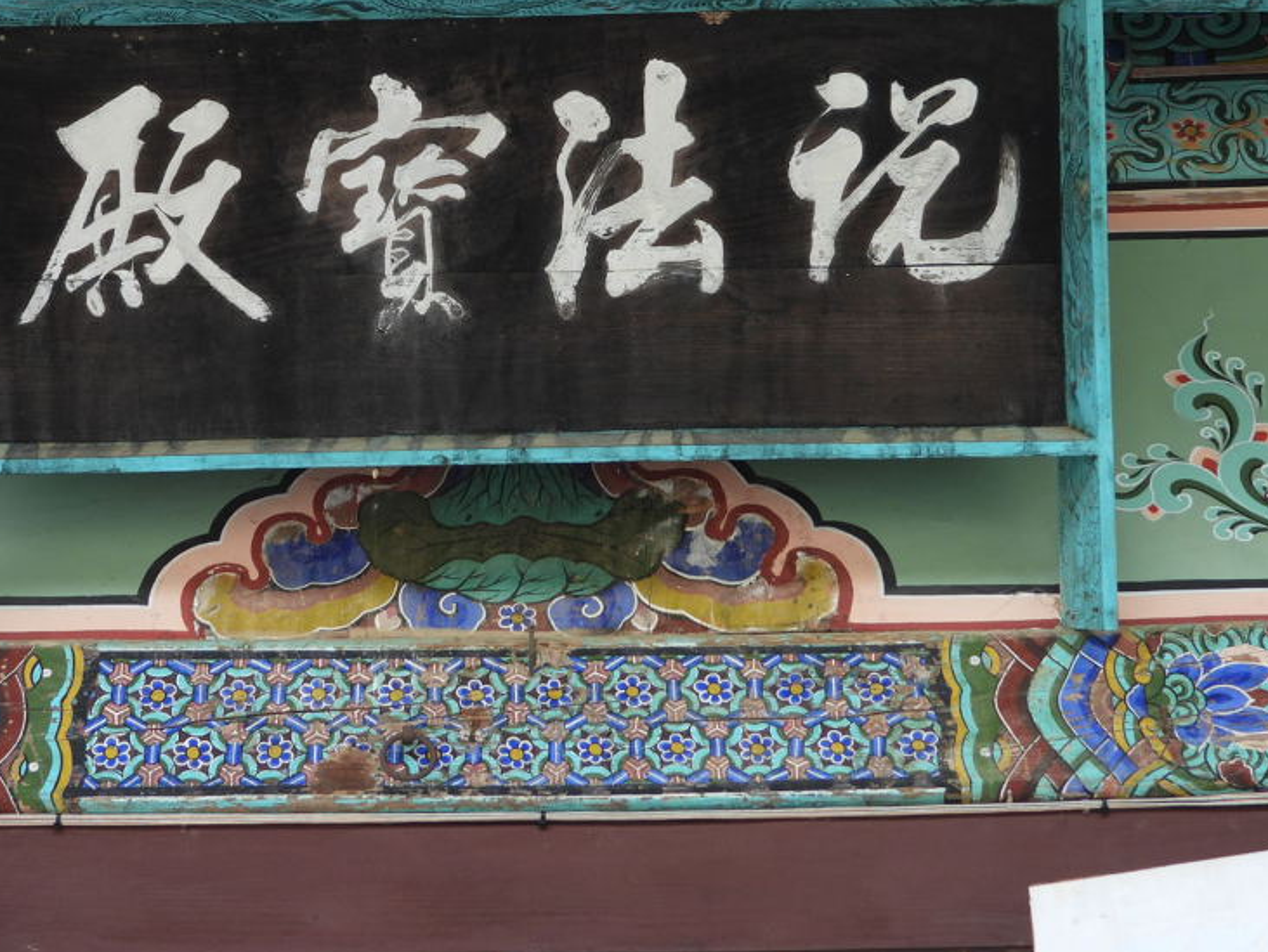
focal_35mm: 98
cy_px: 298
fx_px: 3592
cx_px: 527
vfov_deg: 15.1
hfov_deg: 20.0
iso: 100
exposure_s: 1/125
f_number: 3.5
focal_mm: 12.6
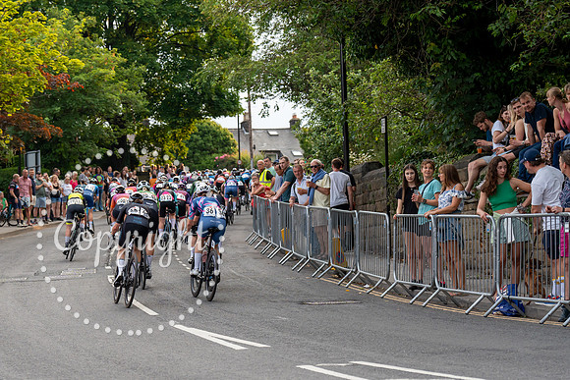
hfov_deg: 17.8
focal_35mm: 115
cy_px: 189
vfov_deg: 11.9
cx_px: 214
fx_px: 1819
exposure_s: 1/1000
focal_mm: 89
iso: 500
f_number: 4.5
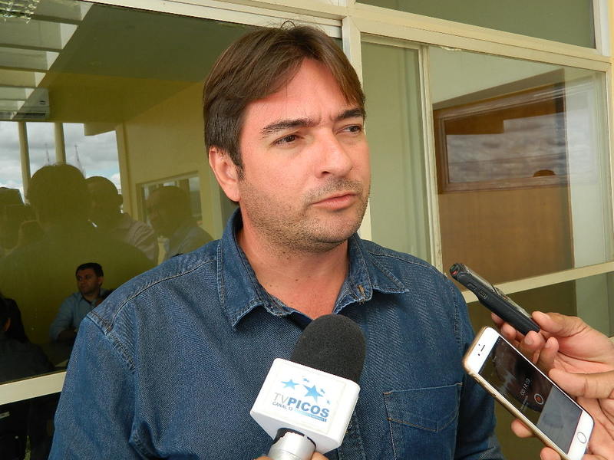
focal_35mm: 31
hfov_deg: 58.4
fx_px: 550
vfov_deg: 45.4
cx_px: 307
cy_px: 230
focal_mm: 5.6
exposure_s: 1/80
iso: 80
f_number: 3.2
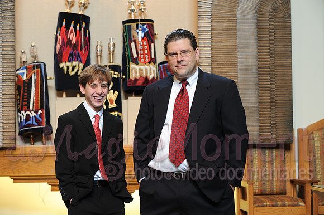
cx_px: 162
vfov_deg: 14.4
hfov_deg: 21.5
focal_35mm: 95
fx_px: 854
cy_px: 108
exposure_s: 1/25
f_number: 5.6
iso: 500
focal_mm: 95
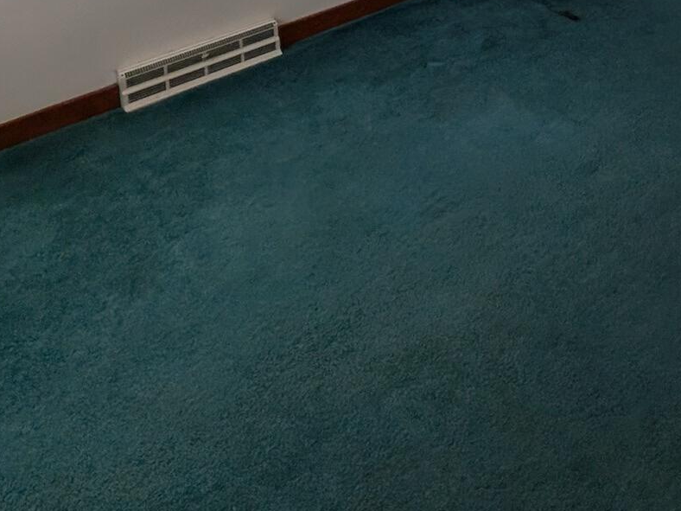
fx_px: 767
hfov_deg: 41.1
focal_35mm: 39
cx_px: 697
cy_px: -288
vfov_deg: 25.6
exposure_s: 1/231
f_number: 1.7
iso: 59
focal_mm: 2.02
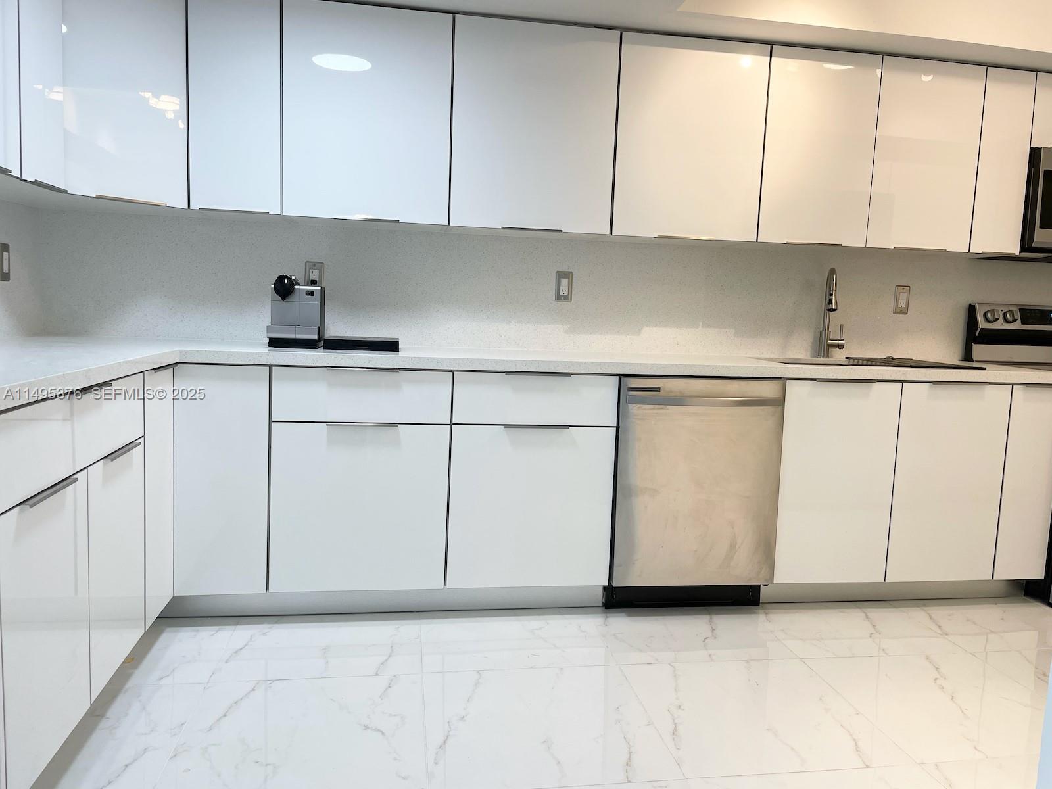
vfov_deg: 53.1
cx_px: 526
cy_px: 394
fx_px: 790
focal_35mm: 26
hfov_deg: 67.3
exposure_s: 1/120
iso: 50
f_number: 1.6
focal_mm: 4.2
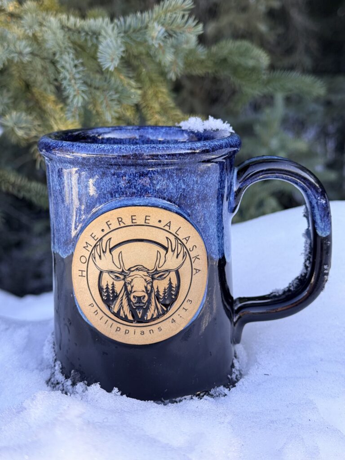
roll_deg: -0.2
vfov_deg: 39.7
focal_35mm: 48
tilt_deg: -13.5
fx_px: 638
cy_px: 230
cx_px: 172
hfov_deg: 30.3
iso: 64
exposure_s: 1/439
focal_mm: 6.76
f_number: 1.78
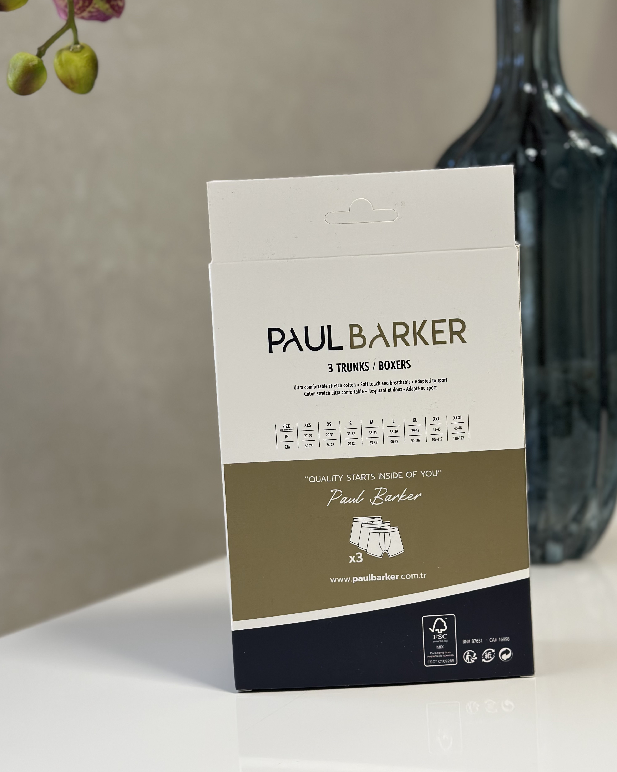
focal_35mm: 51
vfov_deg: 36.7
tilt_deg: -5.7
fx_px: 1164
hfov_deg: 29.7
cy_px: 374
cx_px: 310
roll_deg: +2.6
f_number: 1.78
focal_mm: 6.86
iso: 160
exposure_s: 1/100
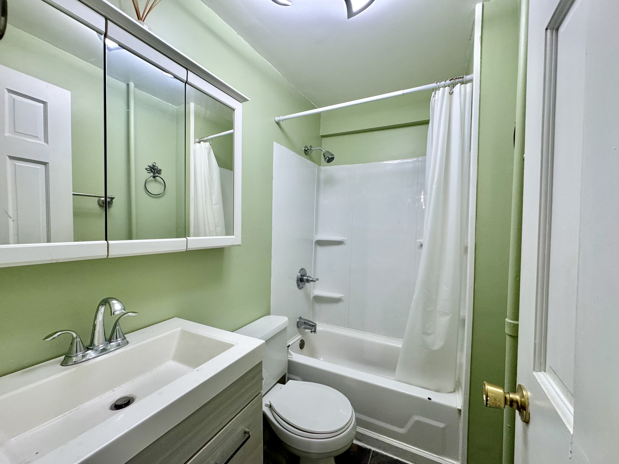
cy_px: 232
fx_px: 250
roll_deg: -0.4
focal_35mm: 14
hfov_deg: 102.1
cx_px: 310
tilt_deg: -2.8
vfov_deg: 85.7
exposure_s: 1/120
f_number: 2.2
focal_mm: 2.22
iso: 250
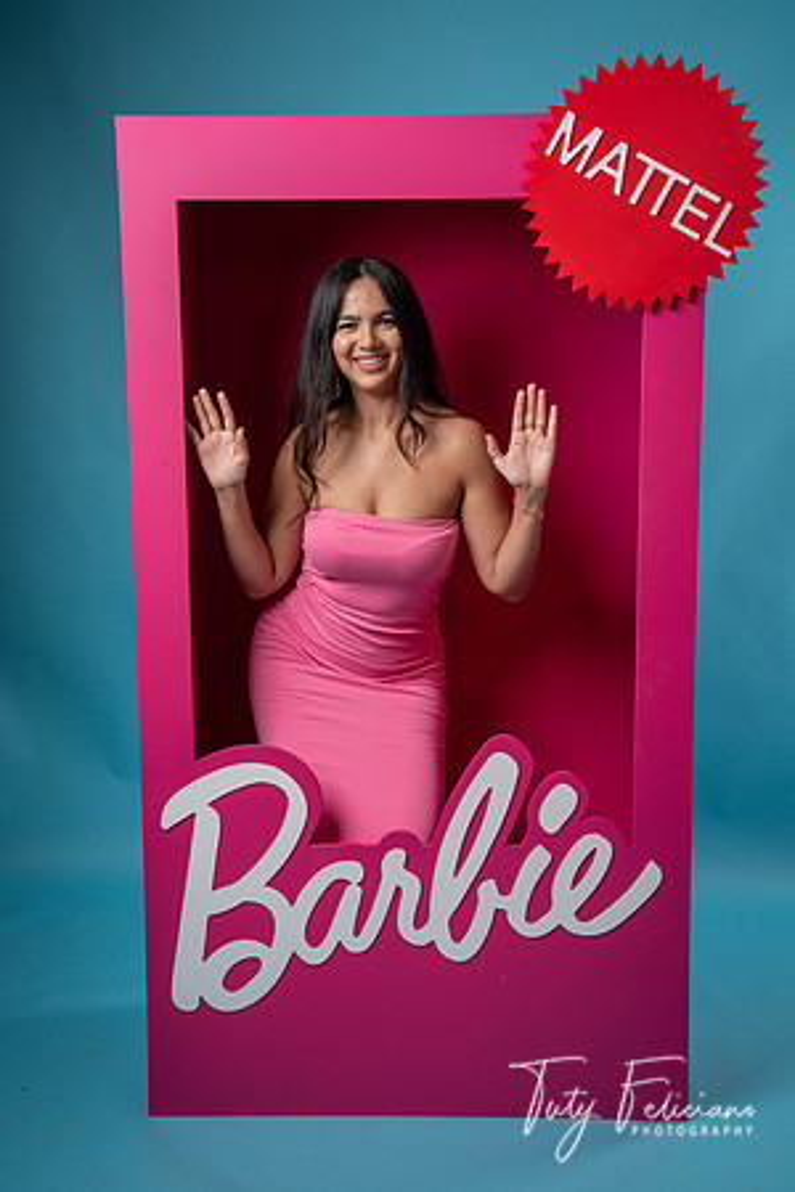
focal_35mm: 44
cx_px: 398
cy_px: 596
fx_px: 1457
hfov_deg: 30.5
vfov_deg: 44.5
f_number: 5.6
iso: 250
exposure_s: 1/200
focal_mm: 44
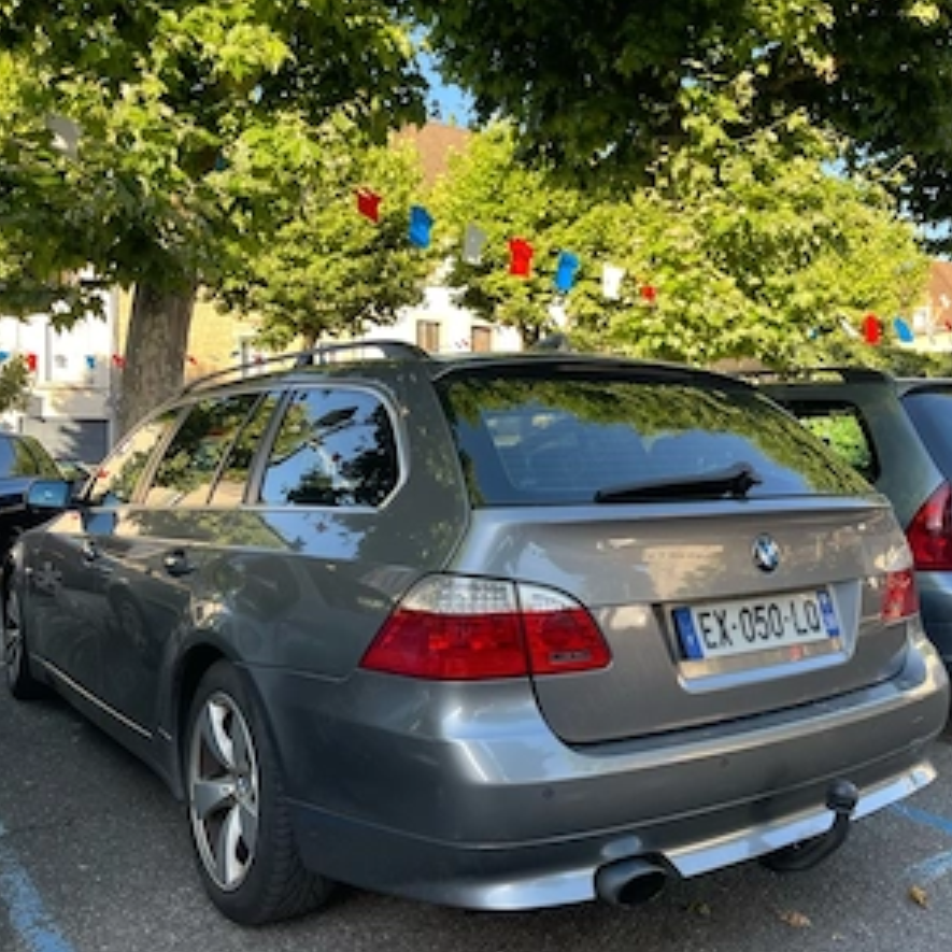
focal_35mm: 30
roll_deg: +1.8
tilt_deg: +2.4
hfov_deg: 54.0
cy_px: 442
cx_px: 474
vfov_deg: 54.0
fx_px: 933
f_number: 1.6
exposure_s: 1/363
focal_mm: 5.1
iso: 32
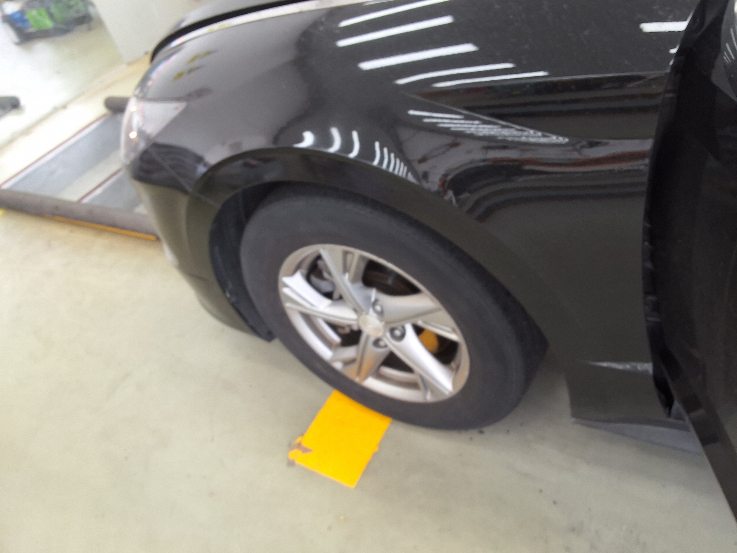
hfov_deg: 63.4
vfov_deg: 49.7
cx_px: 368
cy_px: 276
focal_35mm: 28
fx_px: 596
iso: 50
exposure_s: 1/40
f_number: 1.9
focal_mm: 2.91
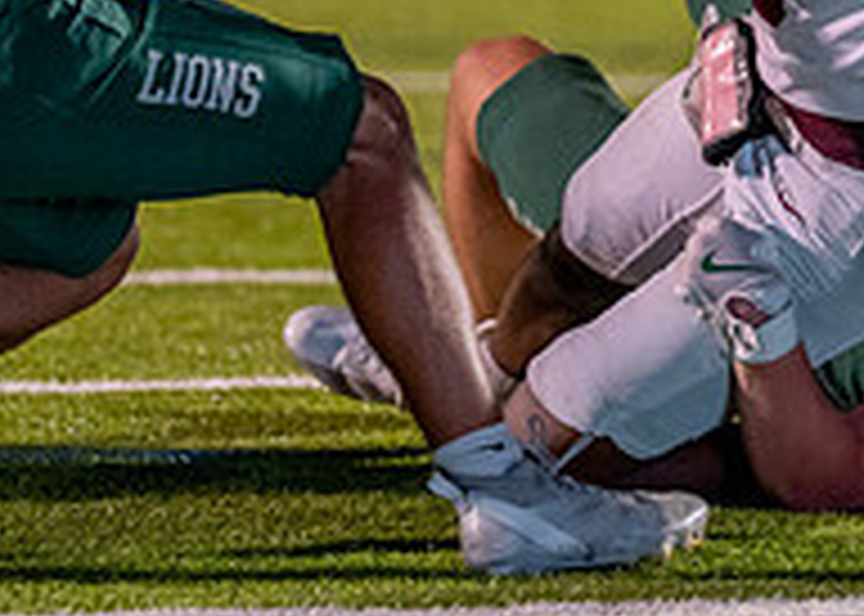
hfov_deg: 3.3
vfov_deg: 2.4
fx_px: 14939
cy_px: -273
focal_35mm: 609
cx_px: 832
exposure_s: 1/1000
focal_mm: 135
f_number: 1.8
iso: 1600
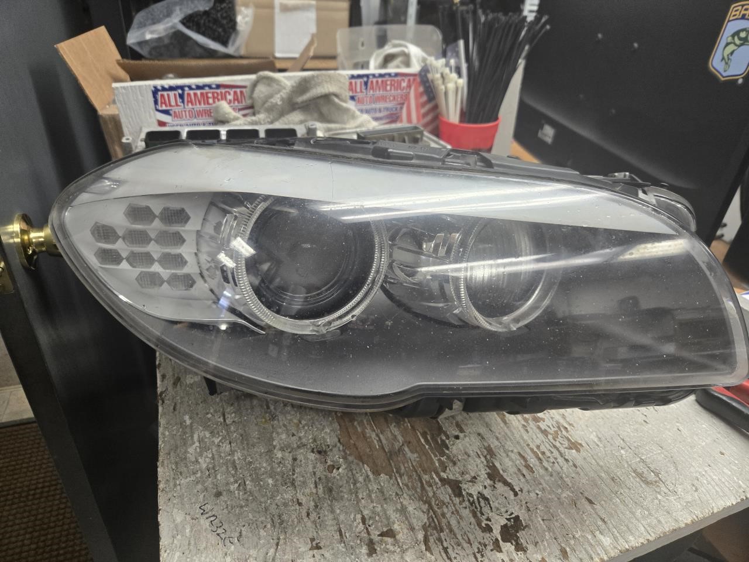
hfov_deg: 73.9
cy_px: 281
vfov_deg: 58.9
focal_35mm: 23
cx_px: 374
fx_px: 498
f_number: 1.8
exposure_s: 1/120
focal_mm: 5.4
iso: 250
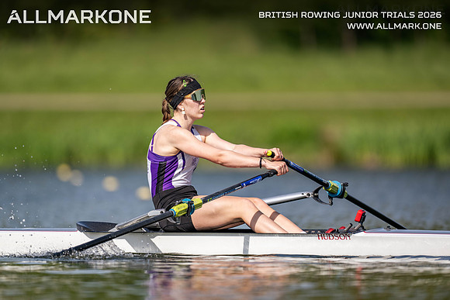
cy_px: 150
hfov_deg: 3.4
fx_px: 7501
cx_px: 225
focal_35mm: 600
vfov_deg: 2.3
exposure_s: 1/2500
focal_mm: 600
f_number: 4
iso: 220
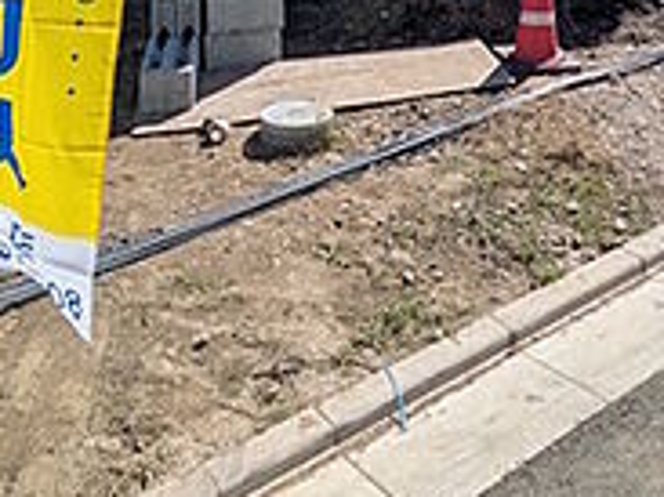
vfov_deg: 24.8
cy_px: -236
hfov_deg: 41.1
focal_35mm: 46
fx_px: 882
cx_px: 388
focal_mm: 1.83
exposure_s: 1/2237
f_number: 2.2
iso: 42
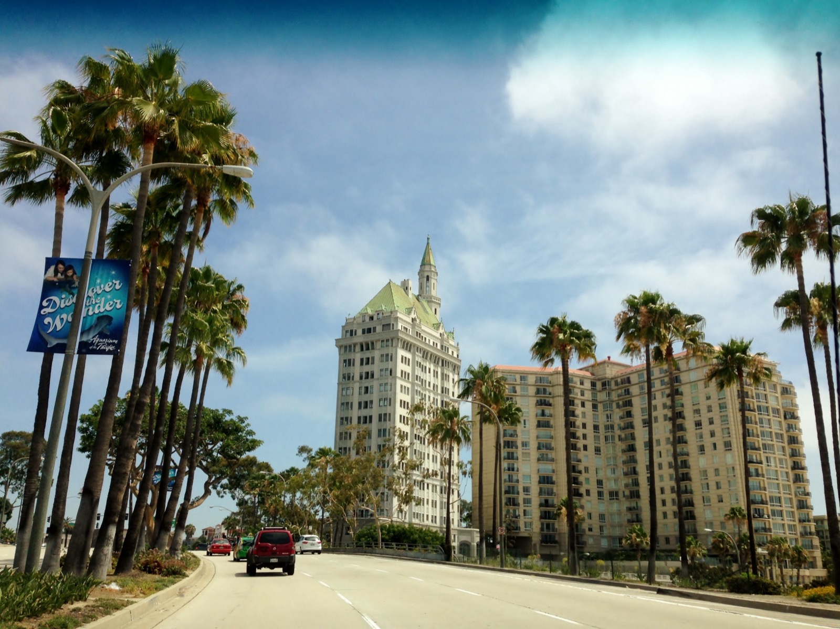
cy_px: 314
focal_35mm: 33
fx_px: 801
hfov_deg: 55.4
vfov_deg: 42.9
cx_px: 420
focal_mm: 4.12
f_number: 2.4
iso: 50
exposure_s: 1/1748
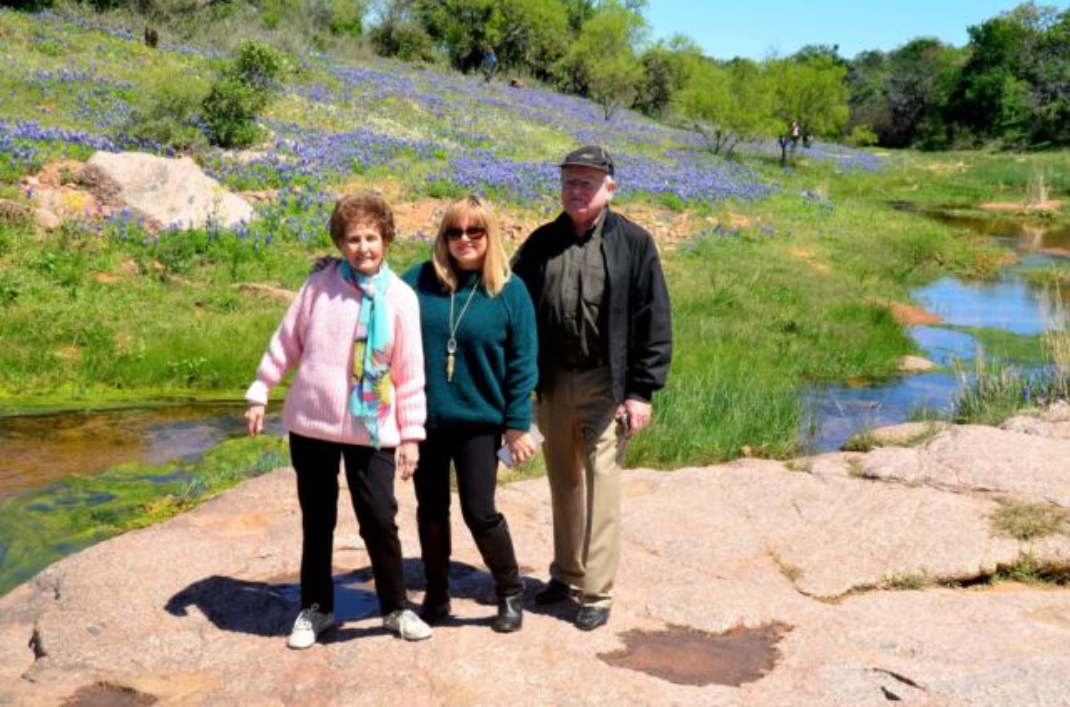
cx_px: 535
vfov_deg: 27.9
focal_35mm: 48
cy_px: 354
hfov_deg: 41.2
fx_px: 1423
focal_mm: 32
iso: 200
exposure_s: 1/125
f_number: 16
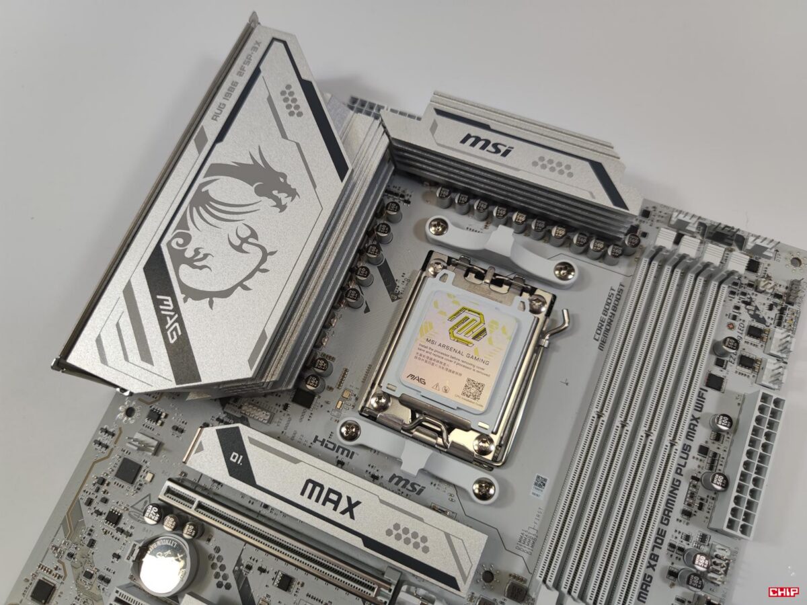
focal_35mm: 25
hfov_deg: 69.4
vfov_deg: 54.9
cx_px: 404
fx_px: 583
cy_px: 302
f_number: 1.85
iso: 55
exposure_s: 1/100
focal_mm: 6.78
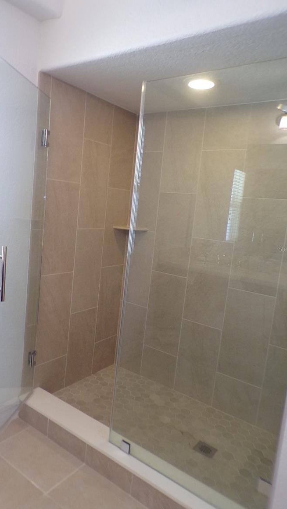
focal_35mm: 27
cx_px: 112
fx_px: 365
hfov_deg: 42.7
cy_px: 249
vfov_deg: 69.8
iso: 200
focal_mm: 4.3
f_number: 3
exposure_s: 1/34
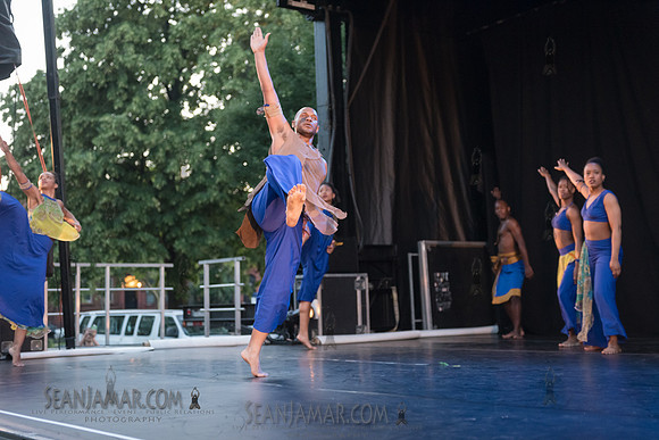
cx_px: 330
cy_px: 220
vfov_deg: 21.9
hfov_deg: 32.4
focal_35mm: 62
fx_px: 1135
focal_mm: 62
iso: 3200
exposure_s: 1/640
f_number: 2.8
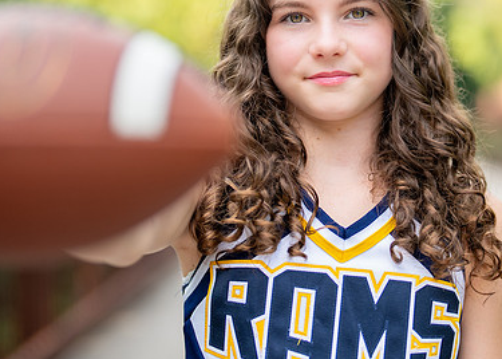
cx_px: 343
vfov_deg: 14.7
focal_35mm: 97
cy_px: 114
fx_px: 1383
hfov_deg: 20.5
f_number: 1.2
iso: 100
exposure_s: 1/640
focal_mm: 50
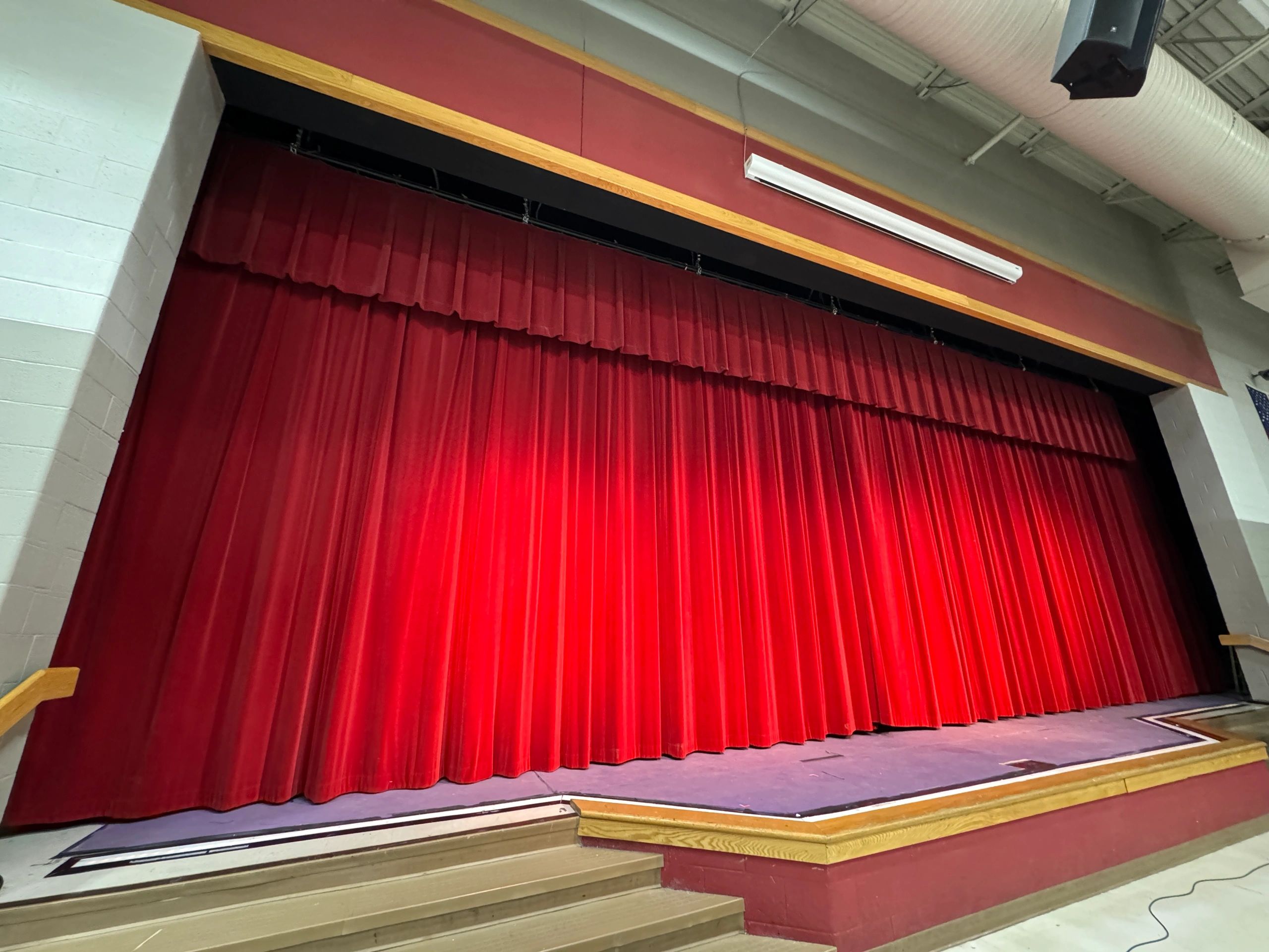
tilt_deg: +16.9
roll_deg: +0.1
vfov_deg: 85.7
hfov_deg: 102.1
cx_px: 634
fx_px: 513
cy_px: 476
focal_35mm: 14
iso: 1250
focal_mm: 2.22
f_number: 2.2
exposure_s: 1/60
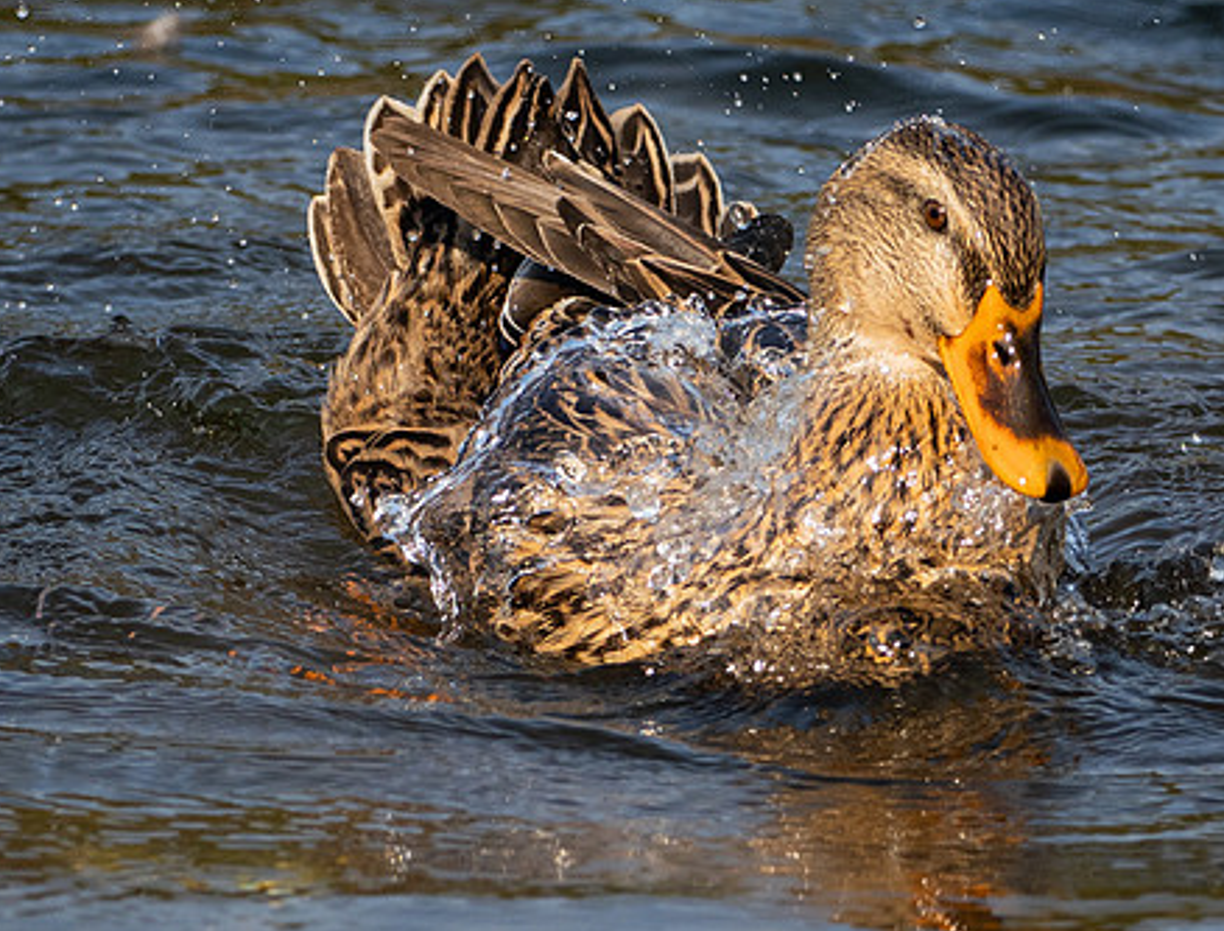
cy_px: 451
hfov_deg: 1.3
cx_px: 862
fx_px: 53266
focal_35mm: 1499
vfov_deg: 1.0
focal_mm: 300
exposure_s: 1/1250
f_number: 4
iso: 250
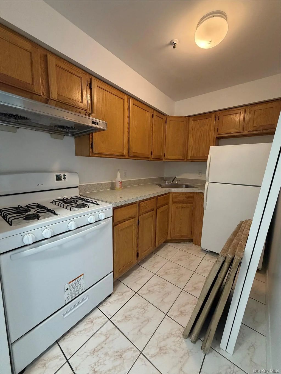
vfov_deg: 102.1
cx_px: 140
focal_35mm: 14
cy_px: 187
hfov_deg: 85.7
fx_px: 152
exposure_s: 1/60
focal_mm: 2.22
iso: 320
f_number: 2.2
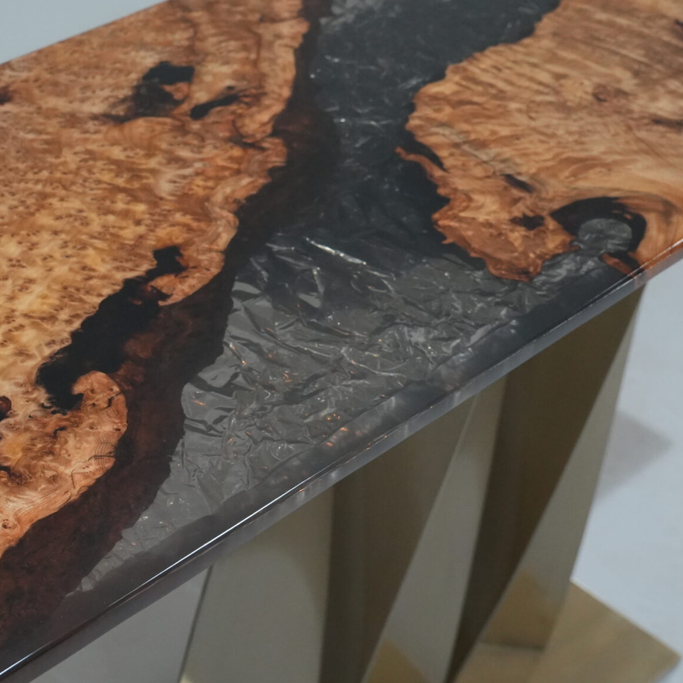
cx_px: -21
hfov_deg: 24.7
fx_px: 1473
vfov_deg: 25.9
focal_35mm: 66
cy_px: 463
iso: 4000
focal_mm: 35
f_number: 7.1
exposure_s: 1/60
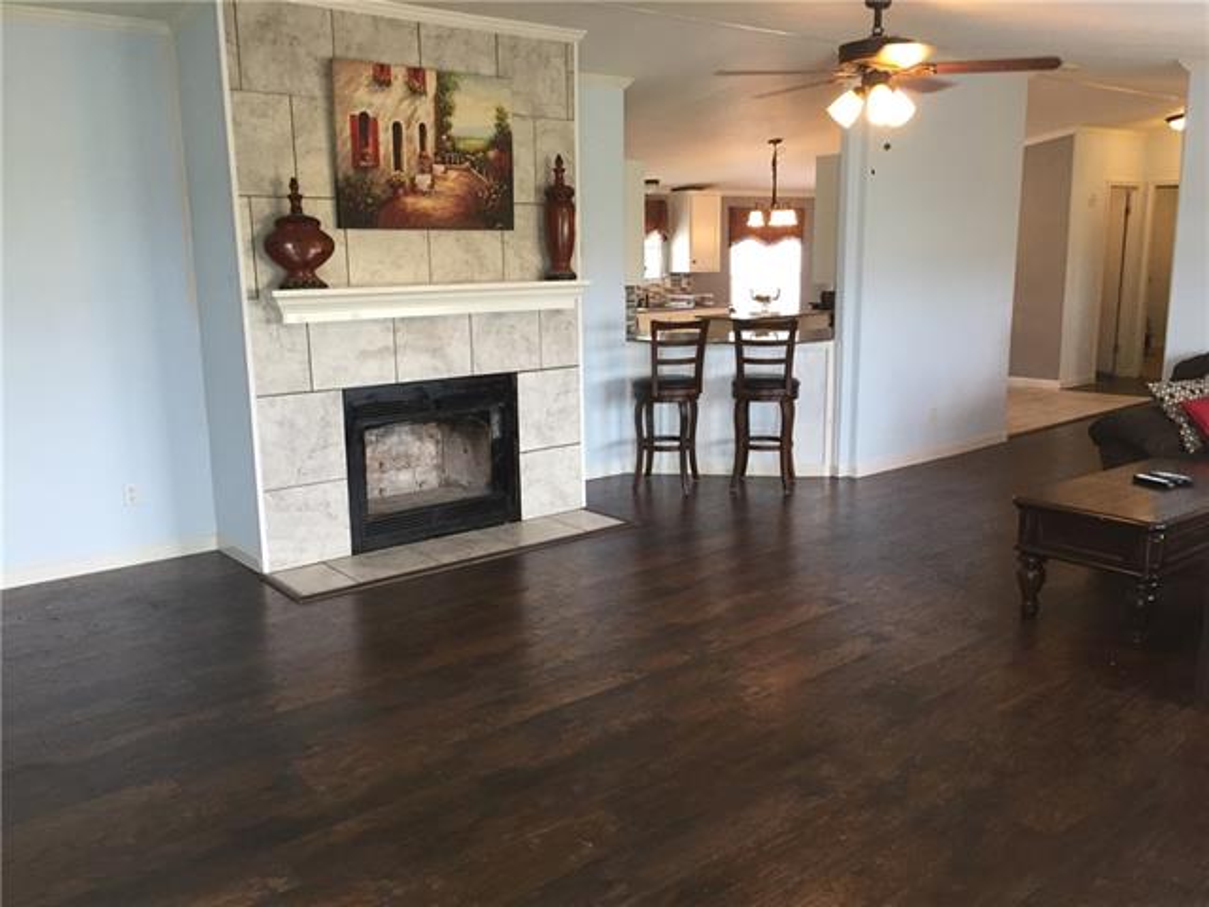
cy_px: 454
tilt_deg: -12.0
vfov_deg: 48.2
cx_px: 604
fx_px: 1013
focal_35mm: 29
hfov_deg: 61.7
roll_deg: +0.0
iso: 50
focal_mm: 4.15
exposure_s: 1/30
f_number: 2.2
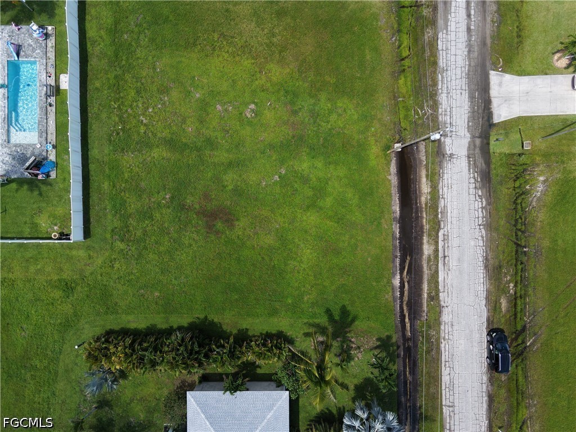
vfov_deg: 78.1
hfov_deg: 94.5
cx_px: 288
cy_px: 216
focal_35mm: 16
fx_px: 266
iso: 140
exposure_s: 1/1250
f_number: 2.2
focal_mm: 3.05
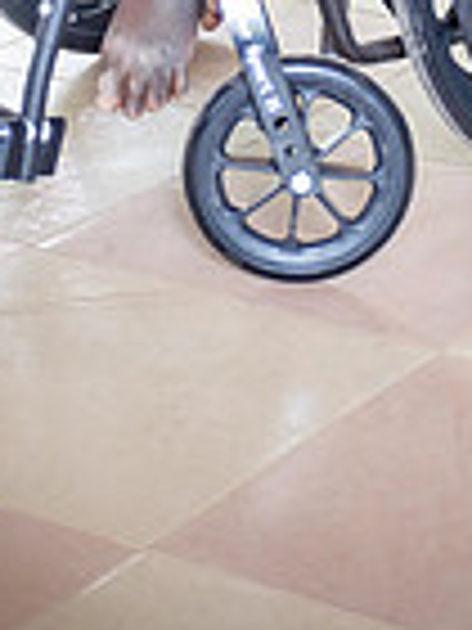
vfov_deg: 12.8
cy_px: -369
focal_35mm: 145
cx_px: 288
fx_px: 2636
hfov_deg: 10.2
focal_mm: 31.1
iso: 1250
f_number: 2.8
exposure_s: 1/60
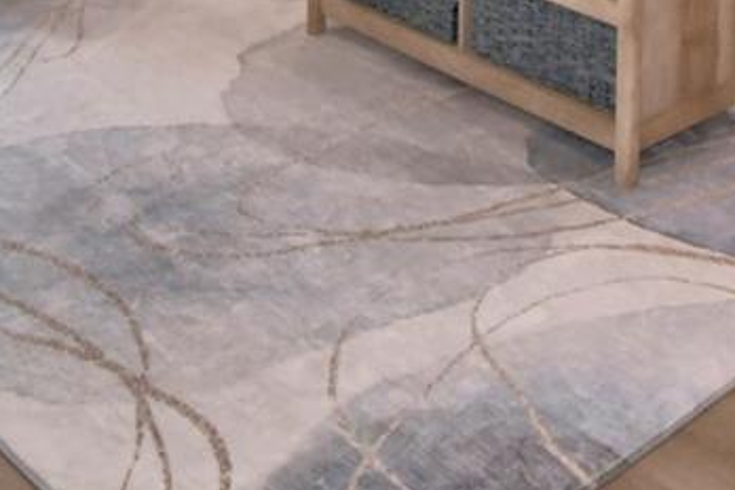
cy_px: -534
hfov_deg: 29.0
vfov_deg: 15.3
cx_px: 490
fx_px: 1409
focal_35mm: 69
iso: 160
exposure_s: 1/60
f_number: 4.5
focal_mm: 10
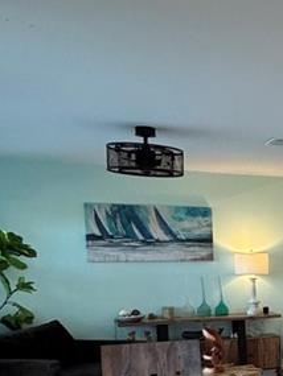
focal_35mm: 59
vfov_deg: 31.7
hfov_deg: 19.0
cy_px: 306
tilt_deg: -4.9
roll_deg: +1.0
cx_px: 509
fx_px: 643
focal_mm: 2.22
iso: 250
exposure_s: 1/120
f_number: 2.2
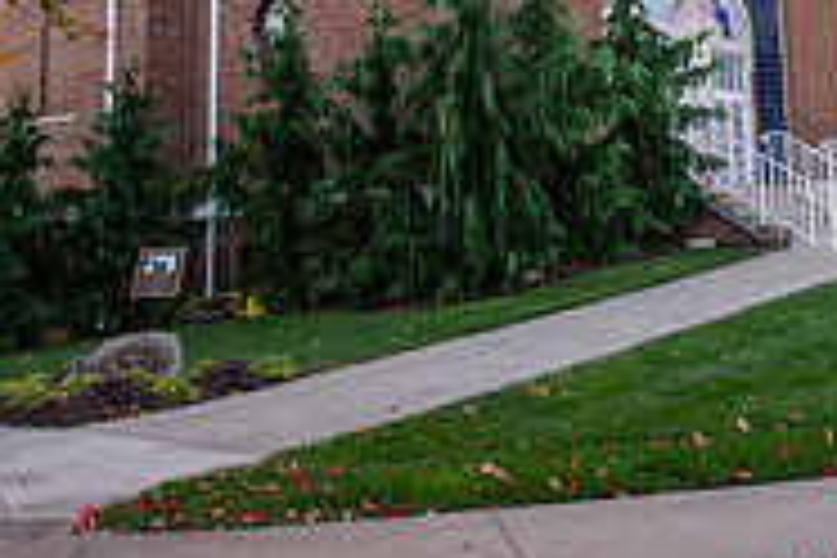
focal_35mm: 53
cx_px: 508
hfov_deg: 37.4
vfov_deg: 24.1
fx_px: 1232
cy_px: -29
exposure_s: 1/250
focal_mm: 17
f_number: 5
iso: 320
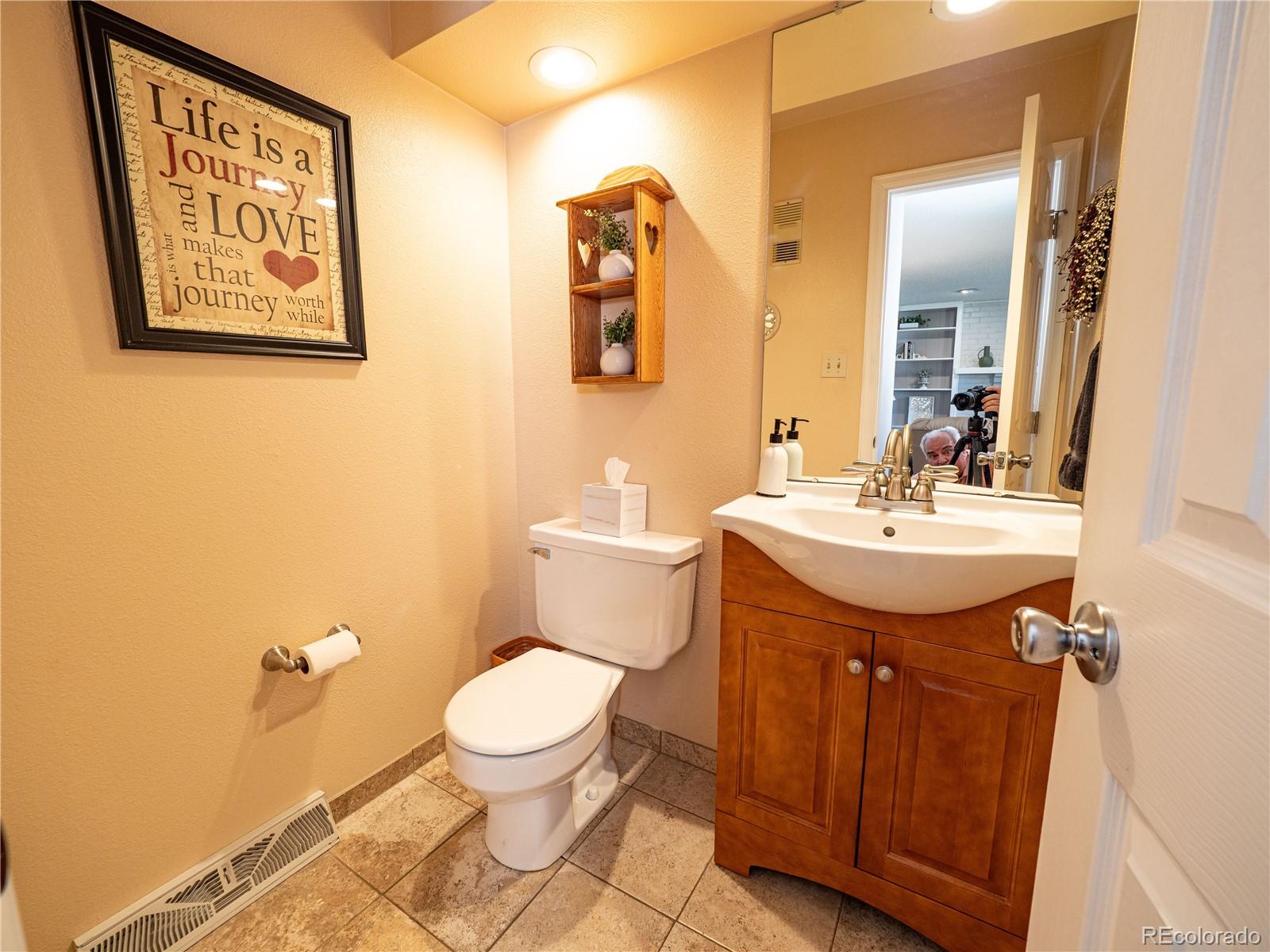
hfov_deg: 102.1
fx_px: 514
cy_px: 476
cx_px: 635
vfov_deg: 85.7
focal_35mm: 14
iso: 200
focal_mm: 7
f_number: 4.5
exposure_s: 1/13
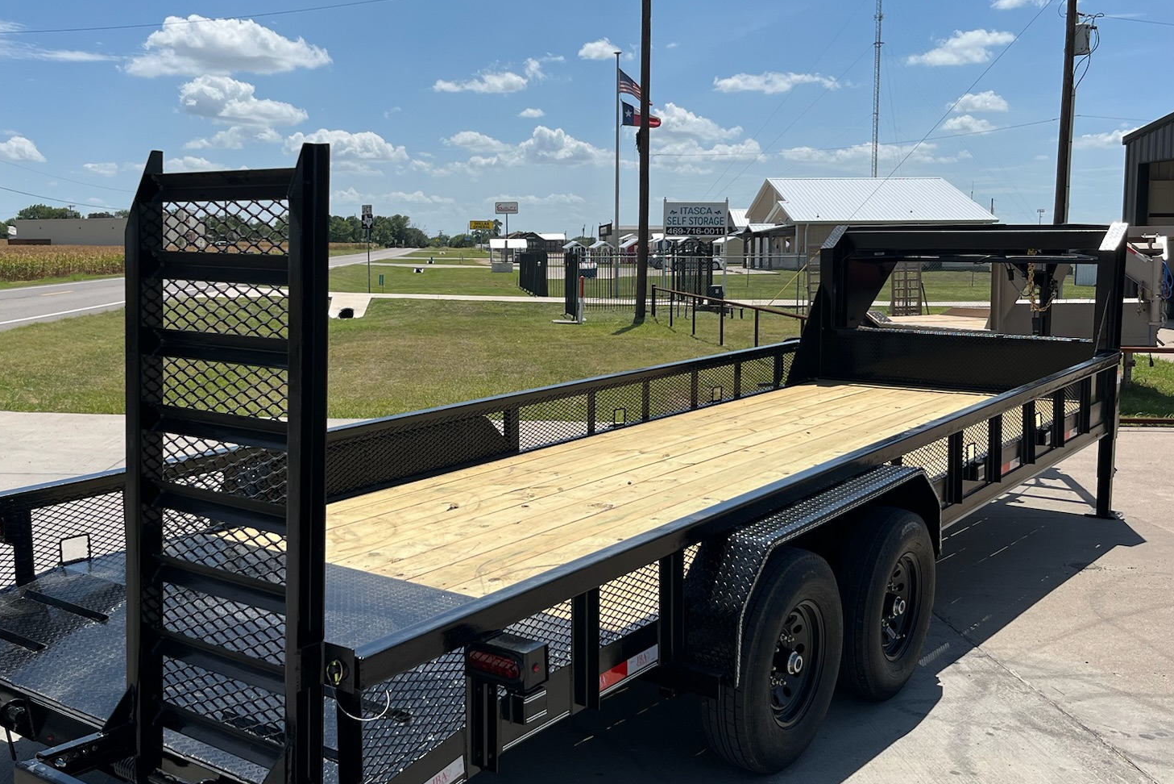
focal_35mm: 38
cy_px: 384
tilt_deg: -5.0
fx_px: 1239
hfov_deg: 50.6
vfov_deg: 35.1
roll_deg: +0.1
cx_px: 521
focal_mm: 5.1
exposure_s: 1/5319
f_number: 1.6
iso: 50
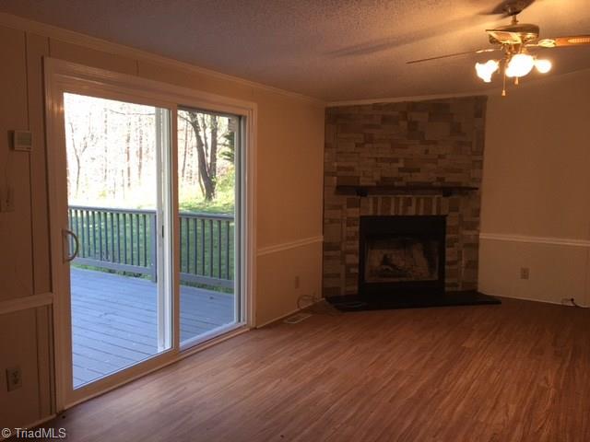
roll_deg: -0.5
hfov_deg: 61.7
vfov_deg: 48.2
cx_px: 295
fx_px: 494
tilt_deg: -5.3
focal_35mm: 29
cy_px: 221
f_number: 2.2
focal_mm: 4.15
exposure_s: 1/30
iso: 32
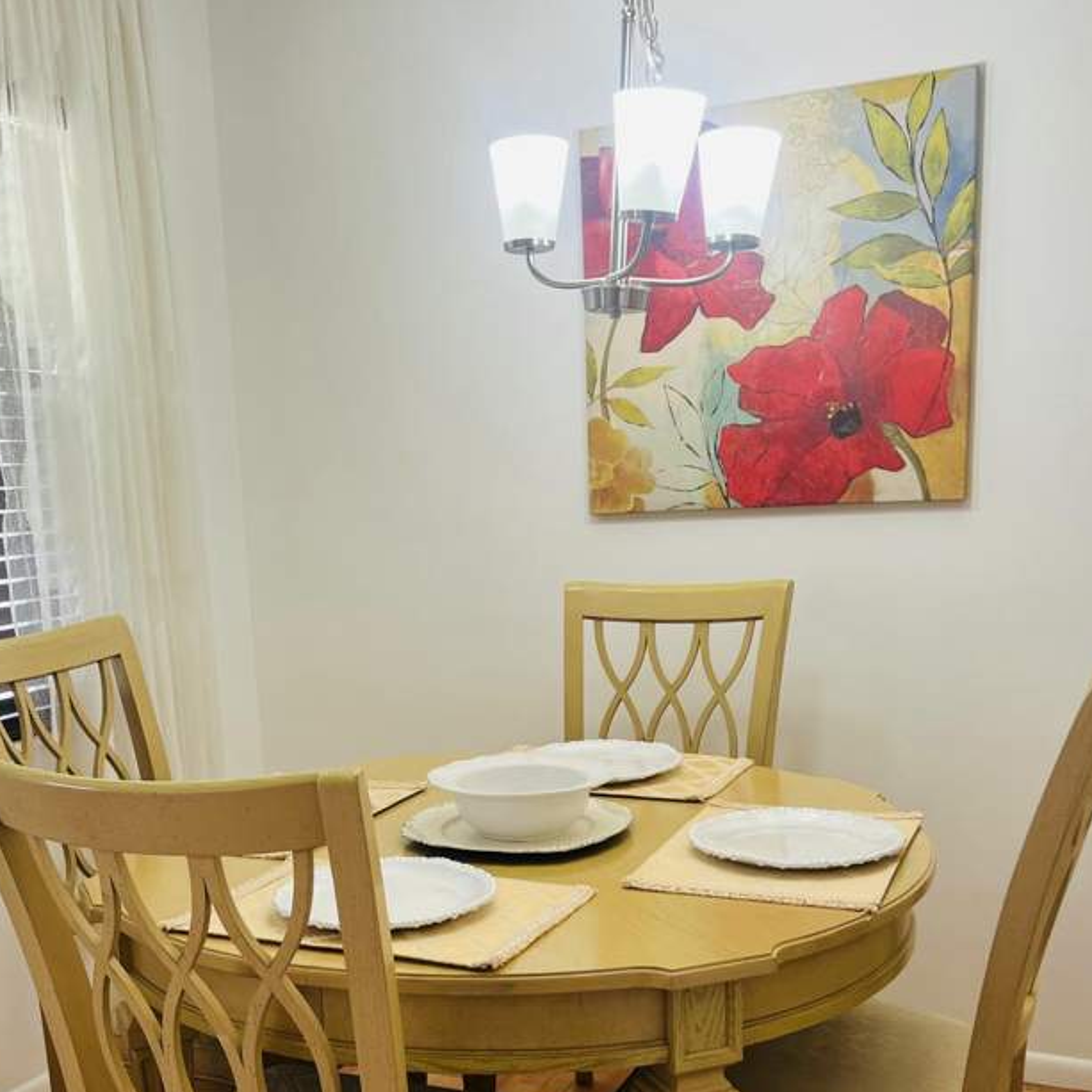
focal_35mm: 40
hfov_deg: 41.7
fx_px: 1428
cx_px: 456
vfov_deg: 41.0
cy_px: 773
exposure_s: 1/60
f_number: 1.5
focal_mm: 5.7
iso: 80
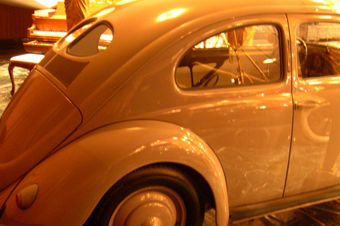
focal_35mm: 56
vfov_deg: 24.1
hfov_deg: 35.6
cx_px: 158
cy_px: 127
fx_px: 529
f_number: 2.8
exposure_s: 1
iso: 400
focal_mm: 8
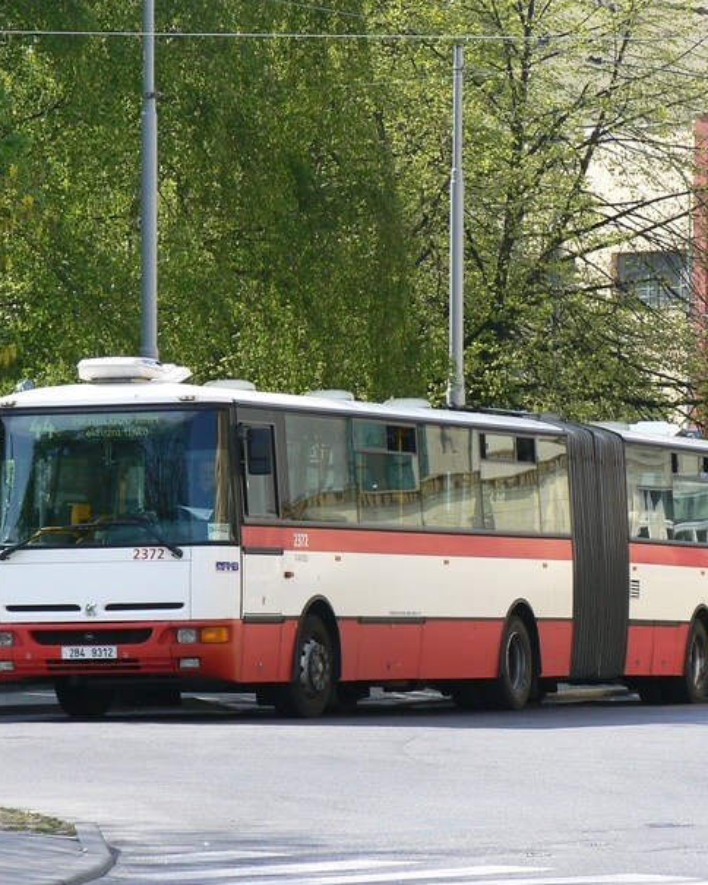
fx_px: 6234
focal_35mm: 238
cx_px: 489
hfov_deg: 6.5
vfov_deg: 8.1
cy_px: 399
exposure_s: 1/640
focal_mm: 27.4
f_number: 4
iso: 100
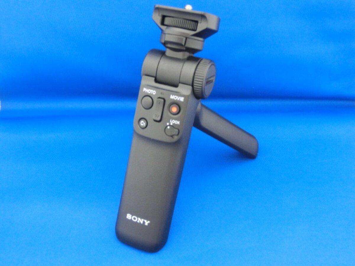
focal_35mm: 40
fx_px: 410
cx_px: 178
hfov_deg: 46.8
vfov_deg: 36.0
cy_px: 133
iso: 800
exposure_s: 1/25
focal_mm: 7.15
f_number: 4
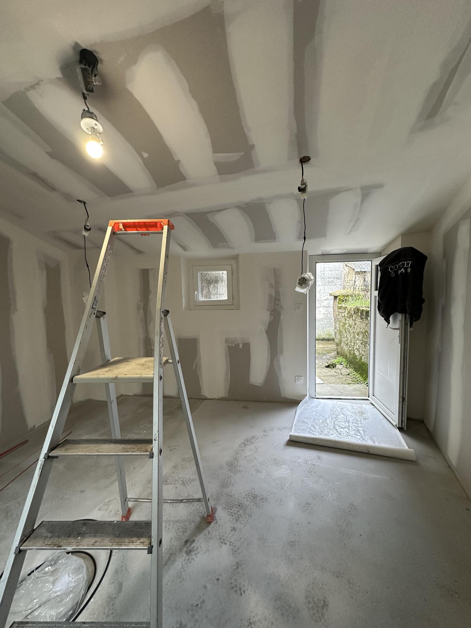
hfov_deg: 85.7
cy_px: 314
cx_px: 236
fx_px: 254
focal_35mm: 14
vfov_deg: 102.1
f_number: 2.2
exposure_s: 1/100
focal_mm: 2.22
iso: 250
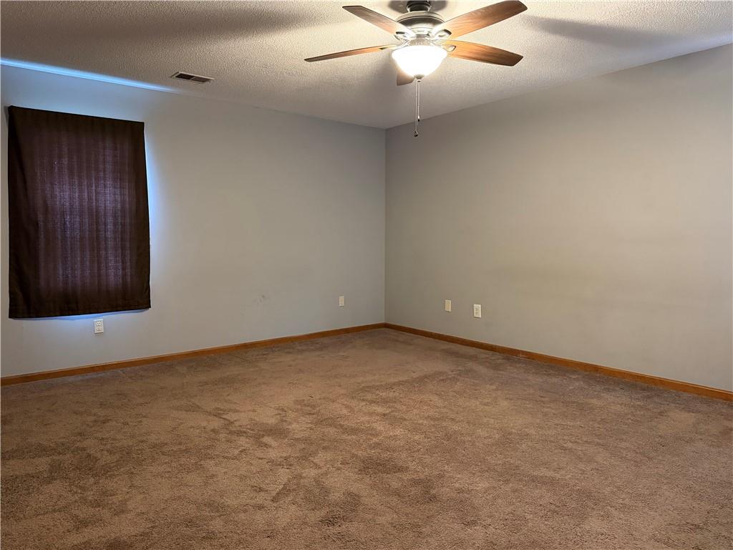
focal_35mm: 24
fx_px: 508
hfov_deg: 71.6
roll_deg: +0.0
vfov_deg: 56.8
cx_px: 366
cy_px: 275
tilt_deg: -5.0
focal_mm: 6.76
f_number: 1.78
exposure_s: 1/40
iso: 1000
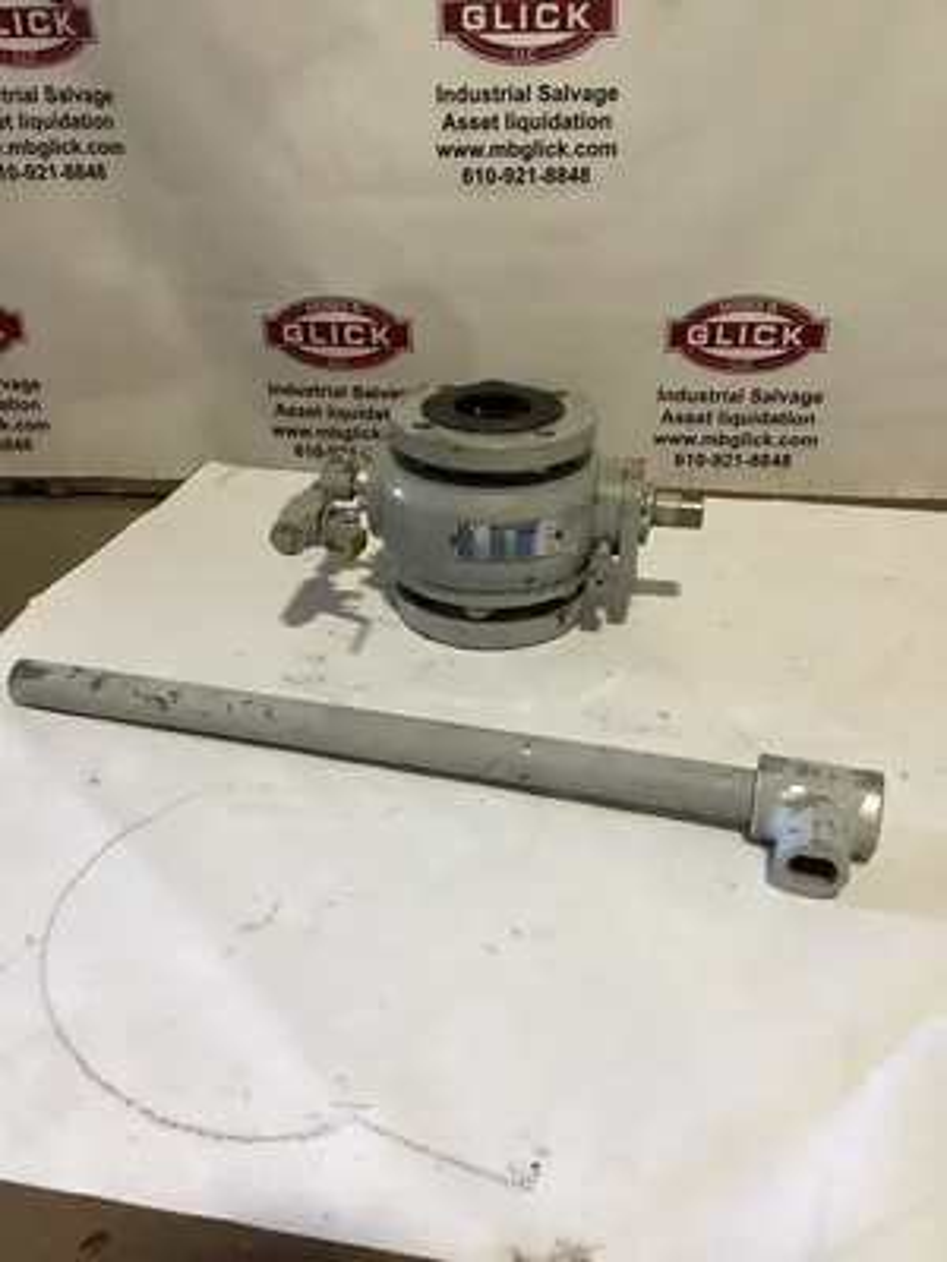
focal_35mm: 31
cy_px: 631
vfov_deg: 58.4
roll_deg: +2.4
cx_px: 474
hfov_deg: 45.4
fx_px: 1131
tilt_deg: -30.2
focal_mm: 3.3
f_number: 2.4
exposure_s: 1/60
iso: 200
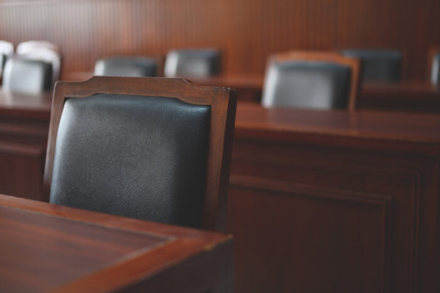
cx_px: 206
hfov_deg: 36.2
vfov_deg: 24.6
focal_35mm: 55
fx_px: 672
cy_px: 142
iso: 200
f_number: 1.8
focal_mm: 50
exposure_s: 1/60
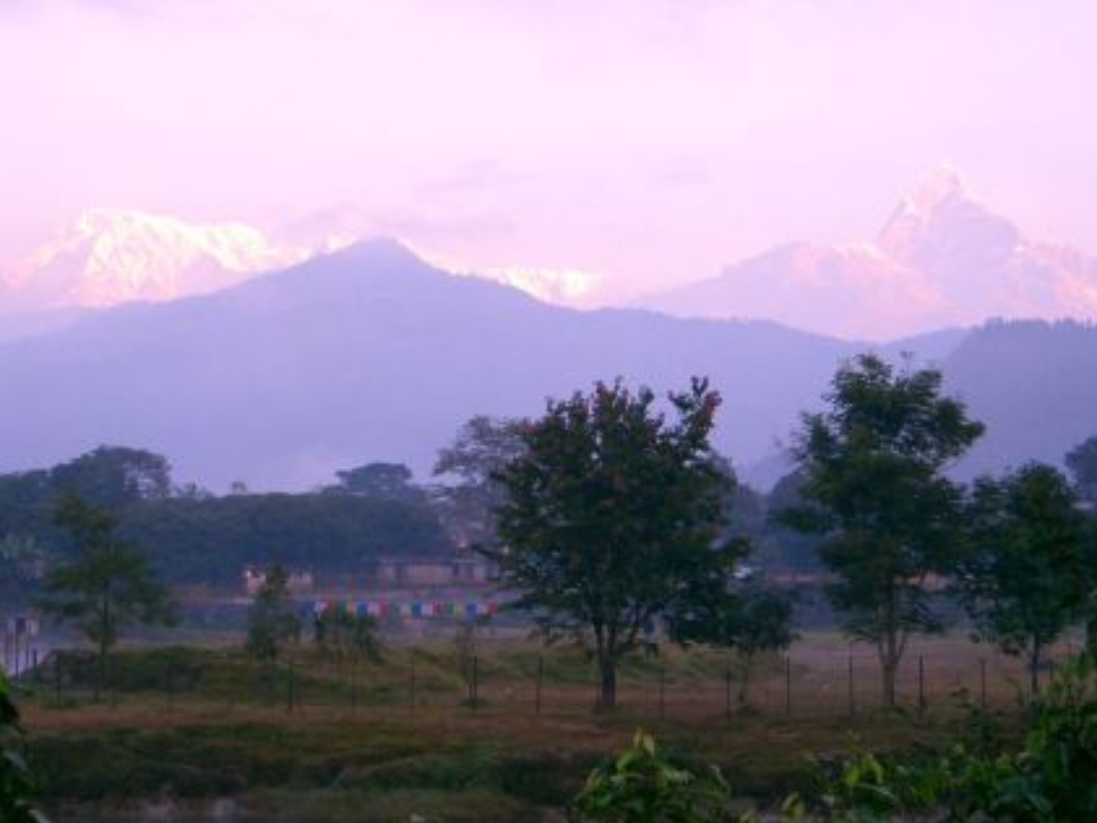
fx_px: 2219
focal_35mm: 70
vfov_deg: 21.0
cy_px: 414
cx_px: 554
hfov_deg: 27.8
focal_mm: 14.2
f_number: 3.7
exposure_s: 1/80
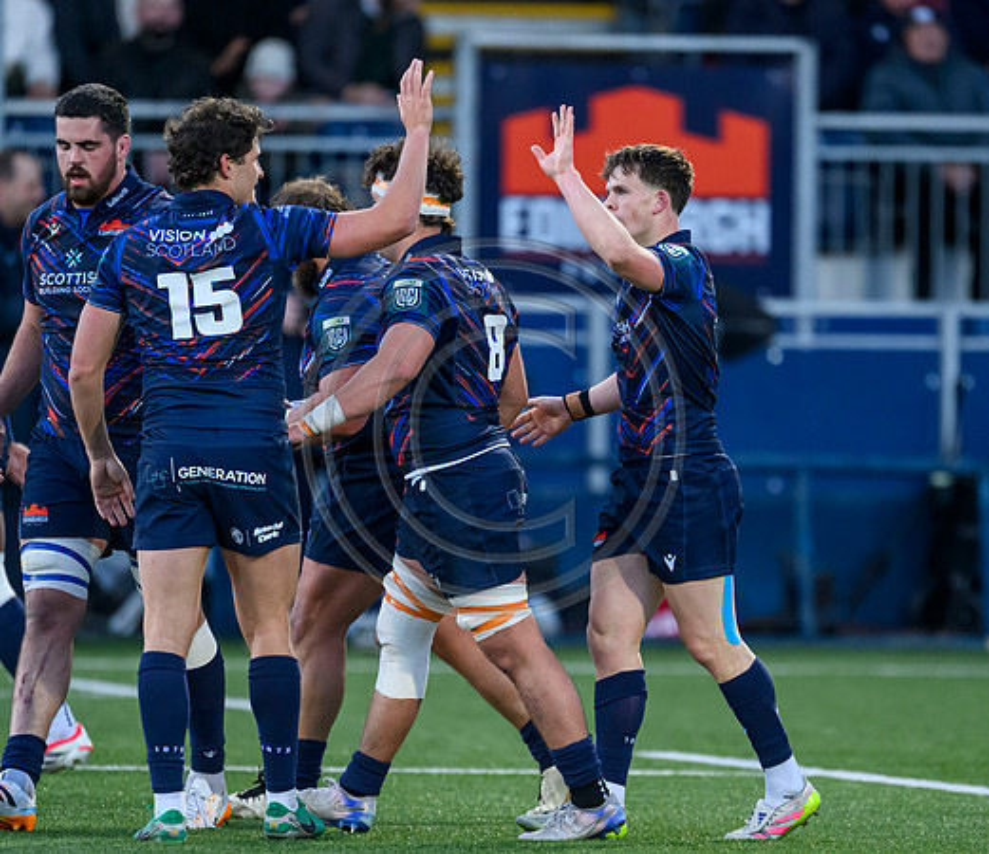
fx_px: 21255
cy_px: 409
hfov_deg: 2.7
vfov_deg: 2.3
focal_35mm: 704
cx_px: 665
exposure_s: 1/1250
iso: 5000
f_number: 4
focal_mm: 560
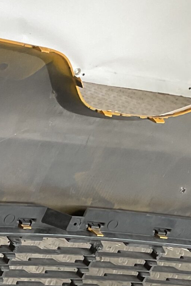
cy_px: 246
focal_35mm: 100
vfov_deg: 20.1
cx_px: -251
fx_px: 795
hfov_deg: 11.5
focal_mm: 3
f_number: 1.8
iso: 32
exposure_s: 1/120
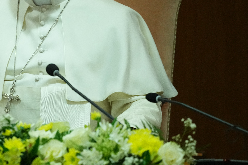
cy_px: 57
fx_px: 4732
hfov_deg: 3.0
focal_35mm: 687
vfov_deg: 2.0
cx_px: 30
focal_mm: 300
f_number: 2.8
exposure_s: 1/320
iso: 6400
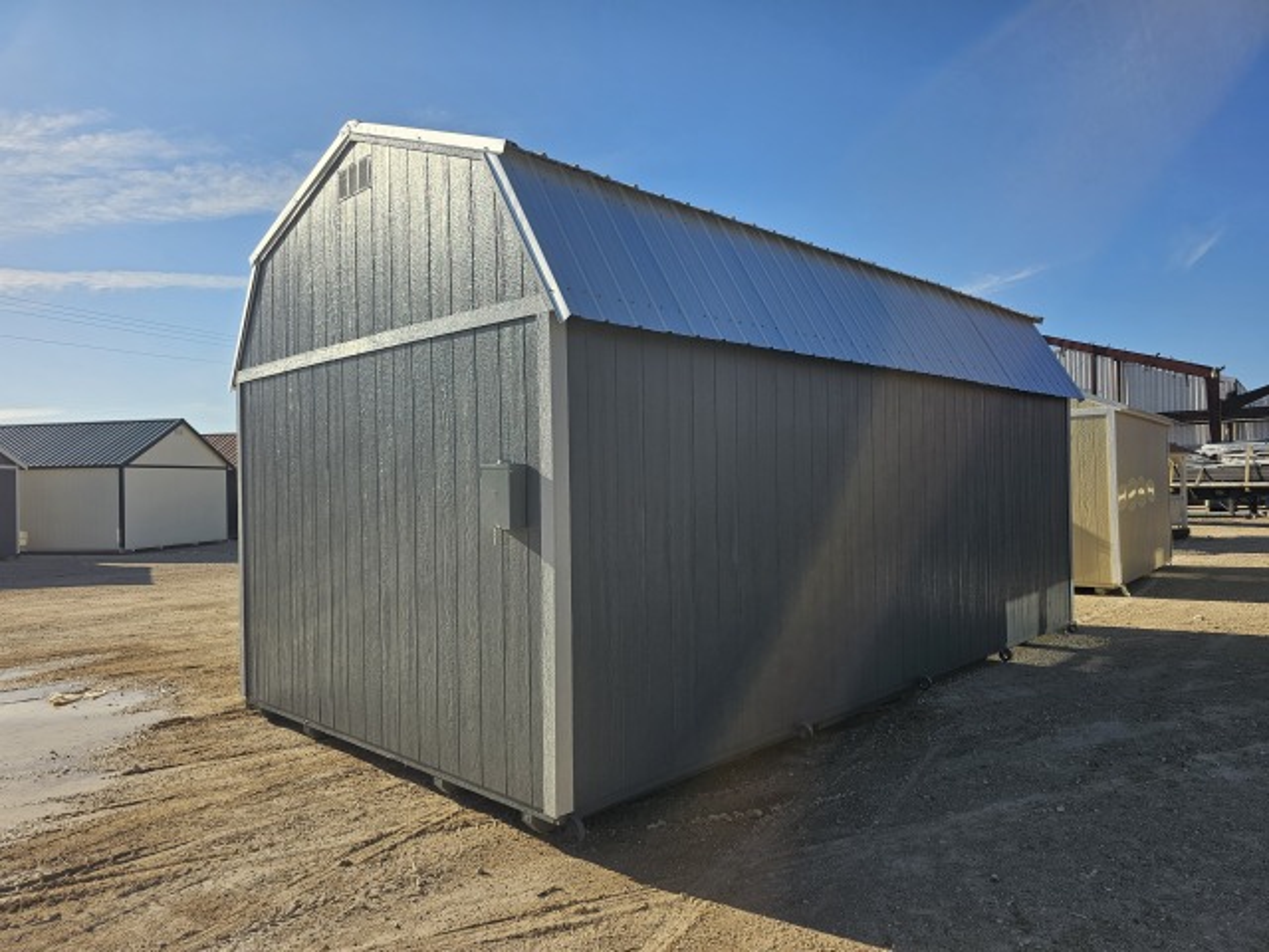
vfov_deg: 58.9
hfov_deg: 73.9
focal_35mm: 23
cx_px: 634
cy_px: 476
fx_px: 843
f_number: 1.7
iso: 20
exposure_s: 1/1279
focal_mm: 6.3
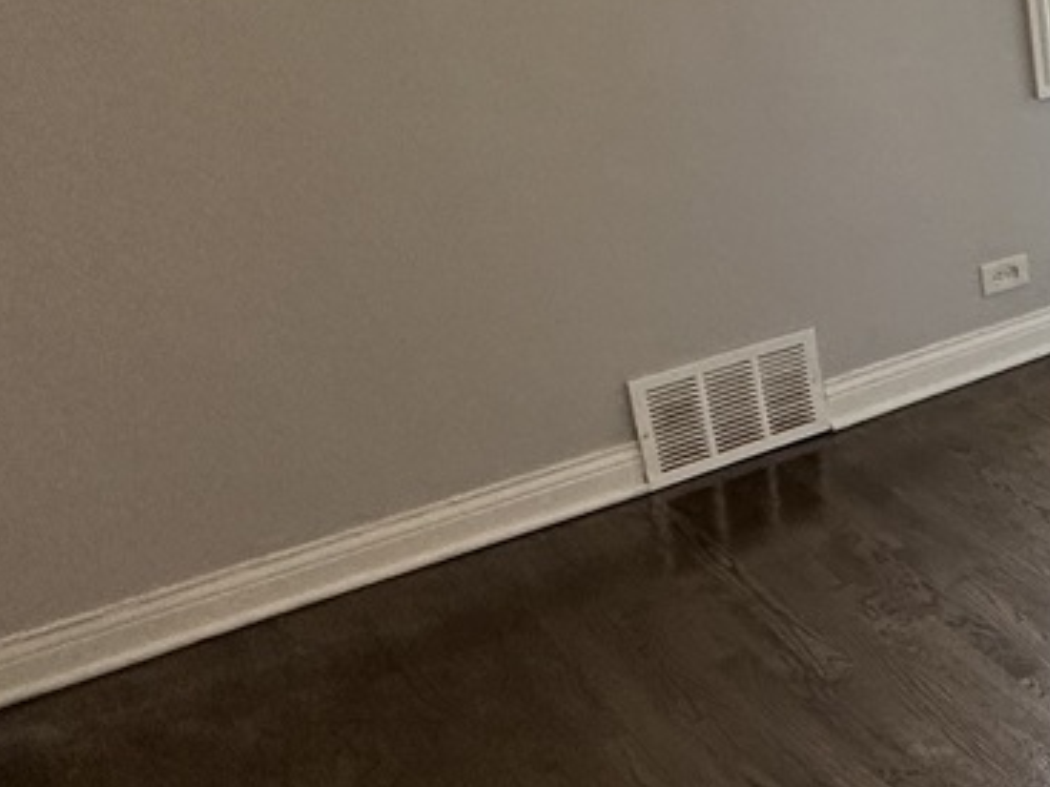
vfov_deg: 26.0
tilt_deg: -16.8
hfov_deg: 27.3
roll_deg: +1.8
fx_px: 1668
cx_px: 1471
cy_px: 140
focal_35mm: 55
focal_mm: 2.22
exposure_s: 1/120
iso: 200
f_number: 2.2
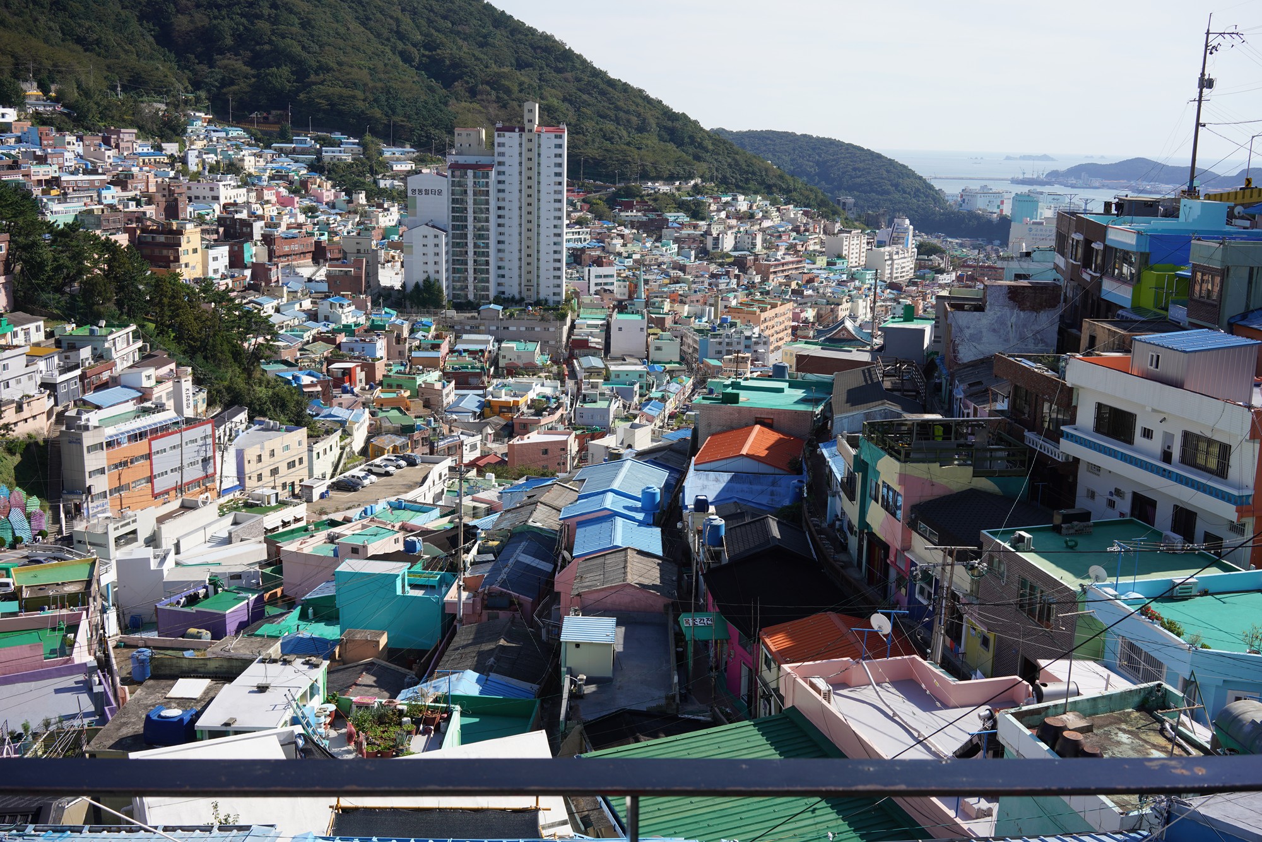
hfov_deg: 54.4
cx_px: 631
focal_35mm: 35
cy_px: 421
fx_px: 1227
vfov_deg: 37.9
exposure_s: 1/125
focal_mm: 35
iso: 100
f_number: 10
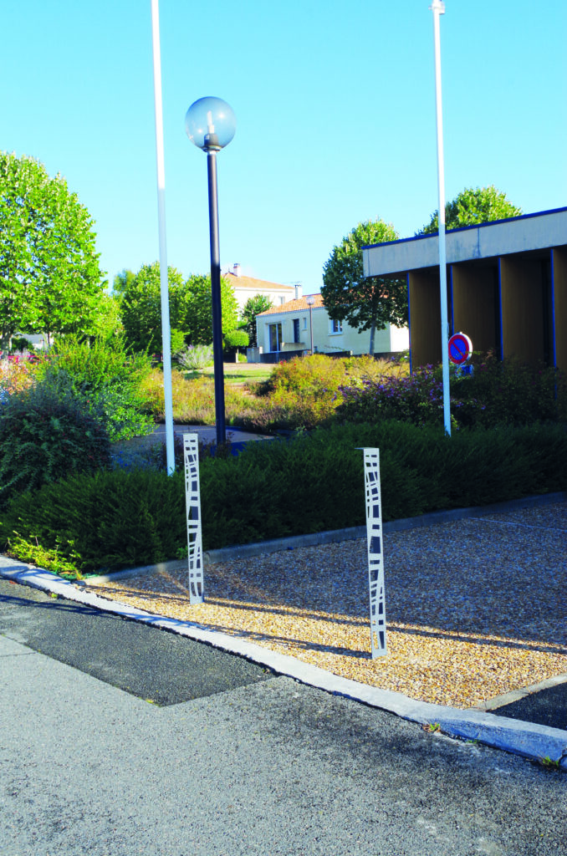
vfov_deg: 42.8
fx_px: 1092
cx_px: 284
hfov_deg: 29.1
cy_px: 428
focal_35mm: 46
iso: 200
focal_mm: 30.63
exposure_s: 1/160
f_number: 11
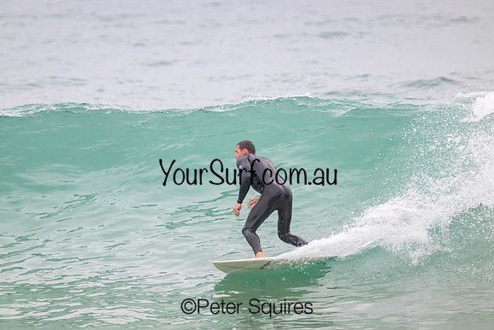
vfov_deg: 1.7
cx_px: 247
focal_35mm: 800
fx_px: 10980
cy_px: 165
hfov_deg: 2.6
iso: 1600
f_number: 11
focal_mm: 800
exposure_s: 1/2000
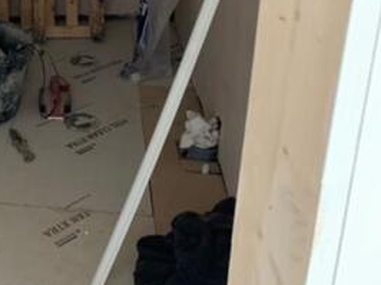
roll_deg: +1.1
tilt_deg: -19.6
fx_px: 627
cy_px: -2
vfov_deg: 24.4
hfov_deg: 31.8
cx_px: 21
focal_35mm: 57
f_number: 1.8
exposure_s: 1/30
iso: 500
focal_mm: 4.25
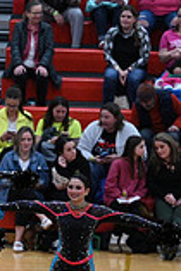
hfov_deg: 3.7
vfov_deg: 5.6
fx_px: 2754
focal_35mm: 366
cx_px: -295
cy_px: 291
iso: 4000
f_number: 4
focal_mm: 99
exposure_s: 1/400
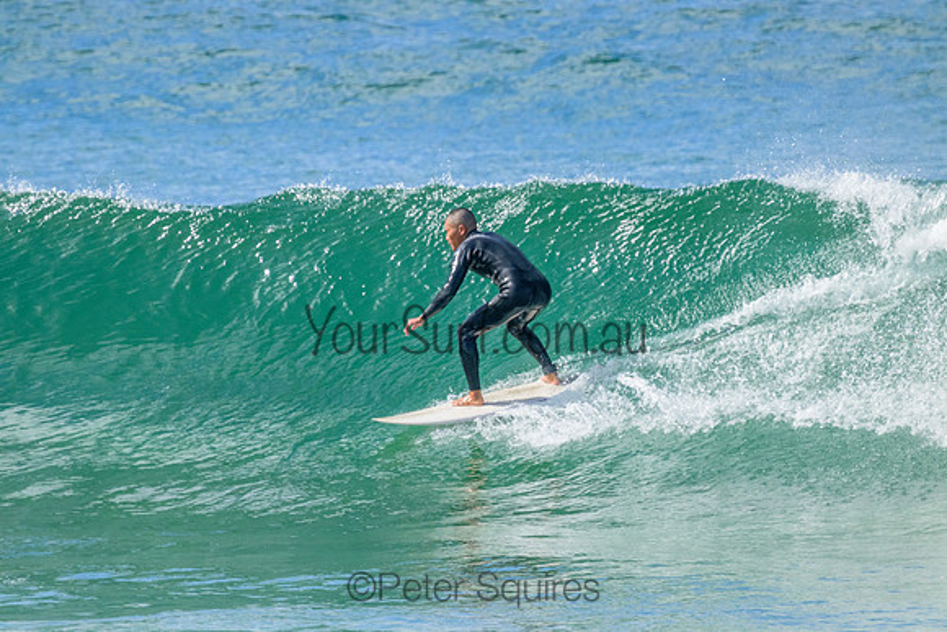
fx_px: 21048
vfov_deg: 1.7
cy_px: 316
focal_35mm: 800
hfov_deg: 2.6
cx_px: 474
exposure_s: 1/1600
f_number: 11
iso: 3200
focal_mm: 800
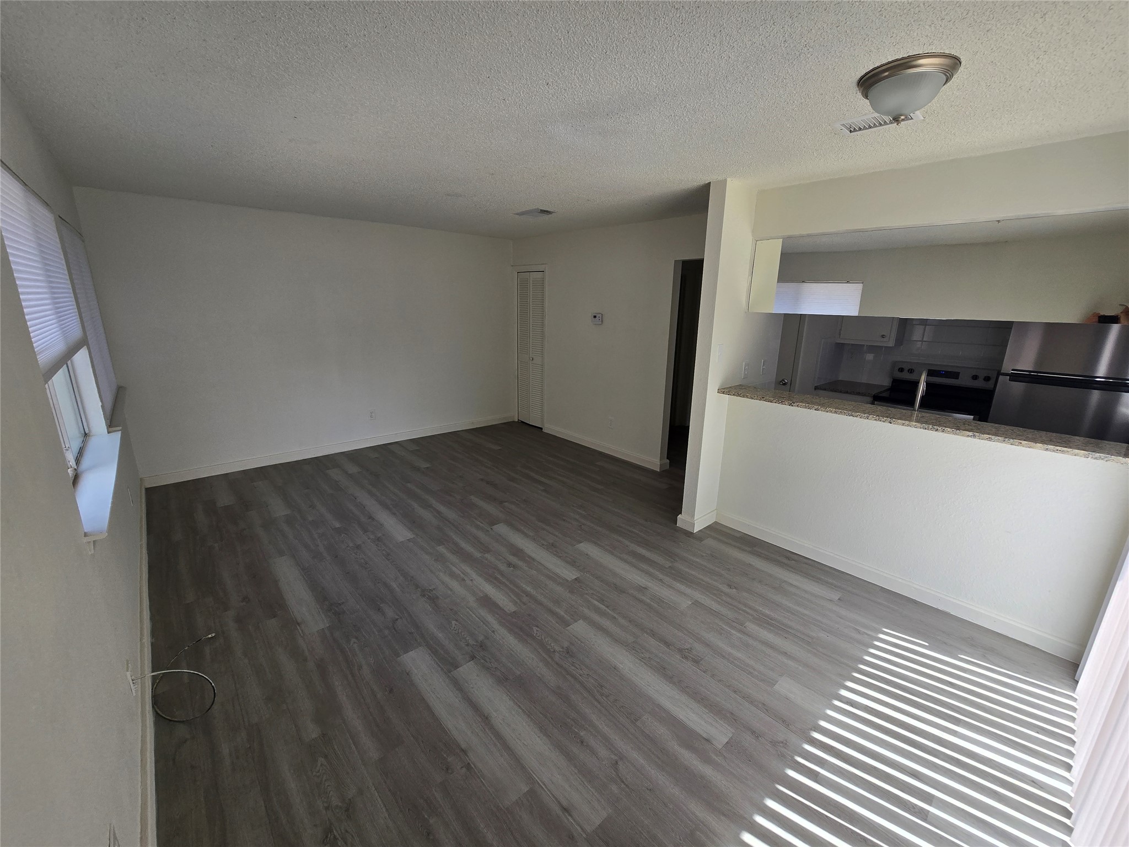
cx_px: 564
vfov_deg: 89.9
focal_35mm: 13
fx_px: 424
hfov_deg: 106.2
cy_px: 424
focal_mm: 2.2
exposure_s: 1/316
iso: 50
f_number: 2.2
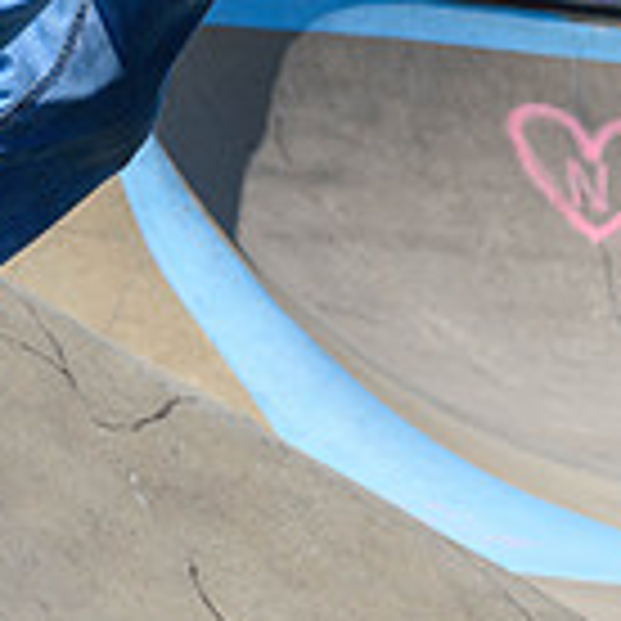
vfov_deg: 4.2
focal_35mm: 415
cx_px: 176
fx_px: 8423
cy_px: 144
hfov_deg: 4.2
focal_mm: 100
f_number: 7.1
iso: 200
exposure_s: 1/800
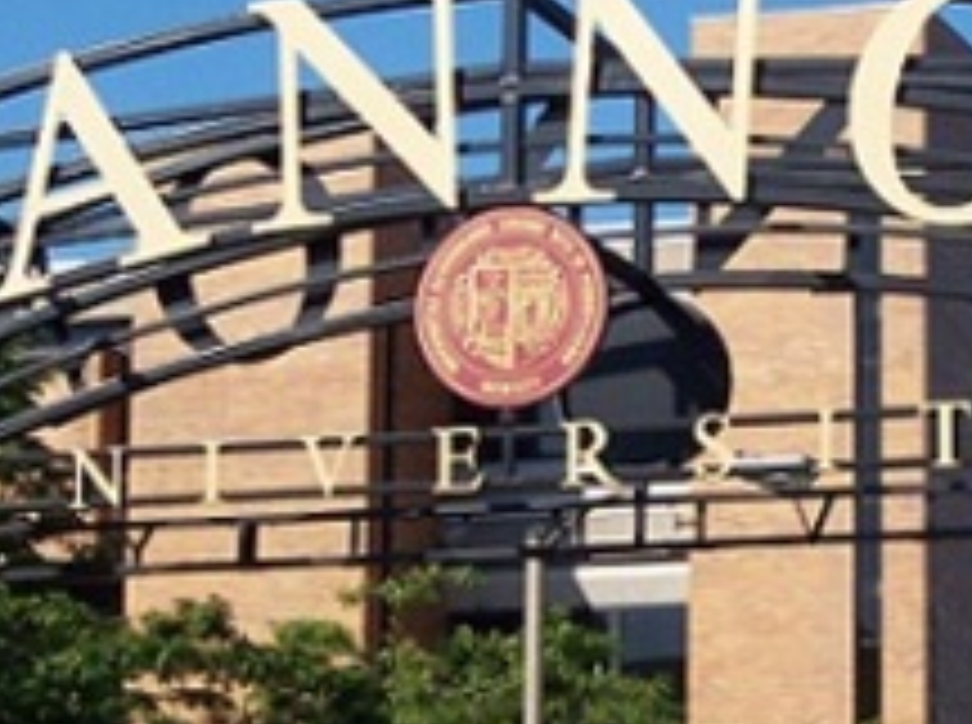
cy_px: 238
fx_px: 4903
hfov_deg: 11.3
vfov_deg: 8.4
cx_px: 686
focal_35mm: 175
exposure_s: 1/500
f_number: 5.6
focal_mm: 13.3
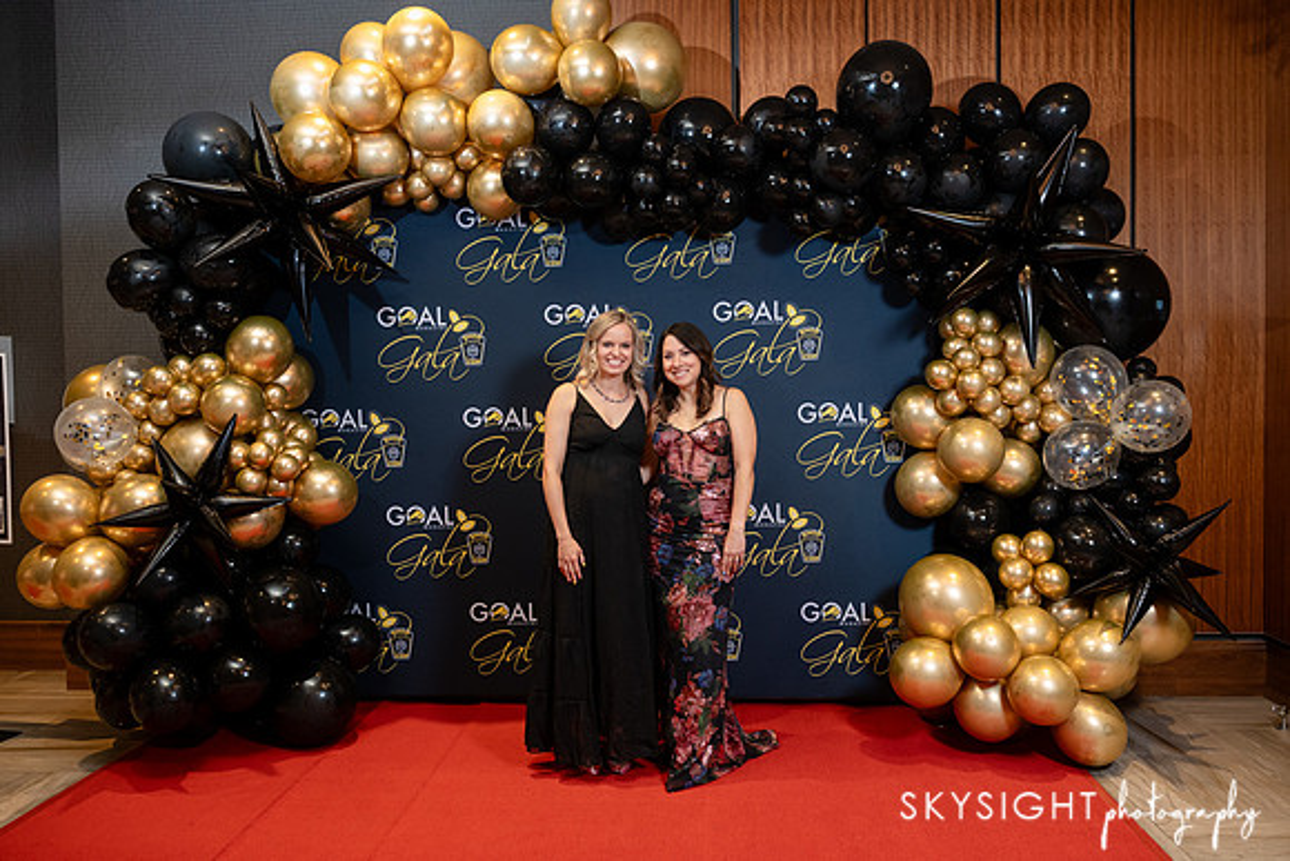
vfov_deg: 46.1
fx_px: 1011
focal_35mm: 28
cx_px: 645
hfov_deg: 65.1
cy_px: 430
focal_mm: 28
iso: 1600
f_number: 3.5
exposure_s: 1/200
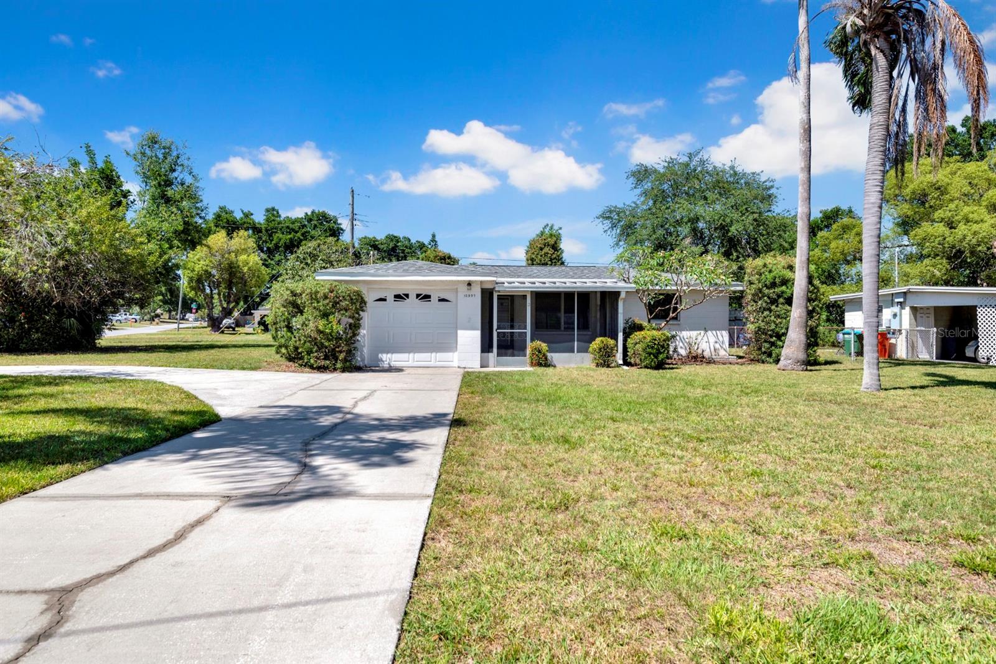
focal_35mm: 22
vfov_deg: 57.2
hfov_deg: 78.6
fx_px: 609
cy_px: 332
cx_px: 498
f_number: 6.3
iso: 250
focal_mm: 22
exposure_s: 1/1600
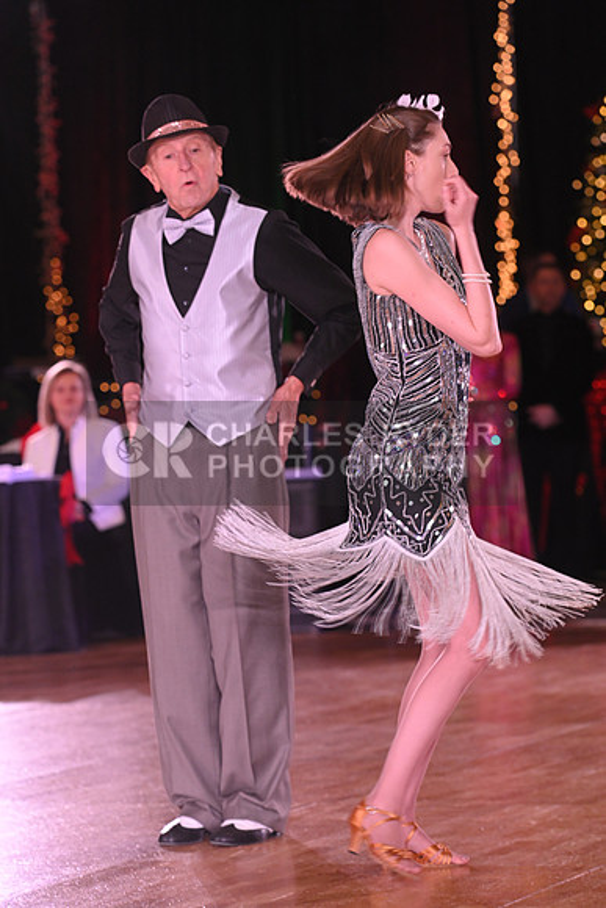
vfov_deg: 14.7
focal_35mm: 140
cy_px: 454
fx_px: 3533
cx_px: 303
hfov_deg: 9.8
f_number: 5.6
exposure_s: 1/200
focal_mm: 140
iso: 2000
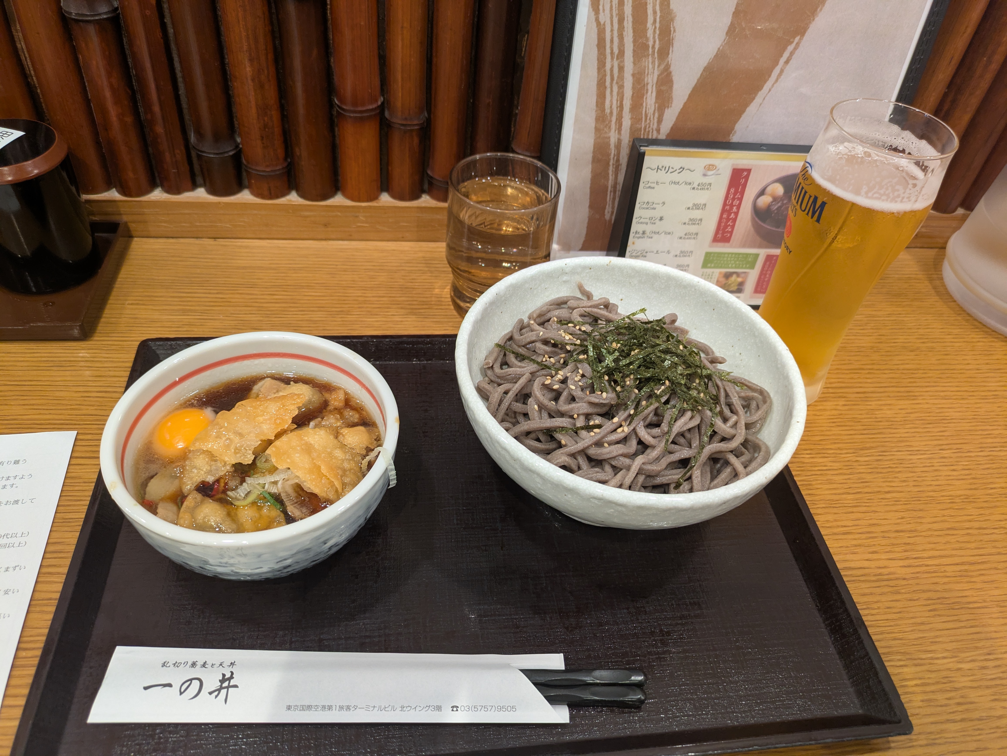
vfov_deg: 54.9
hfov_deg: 69.4
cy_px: 378
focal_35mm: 25
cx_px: 504
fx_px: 728
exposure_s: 1/25
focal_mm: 5.43
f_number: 1.89
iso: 197
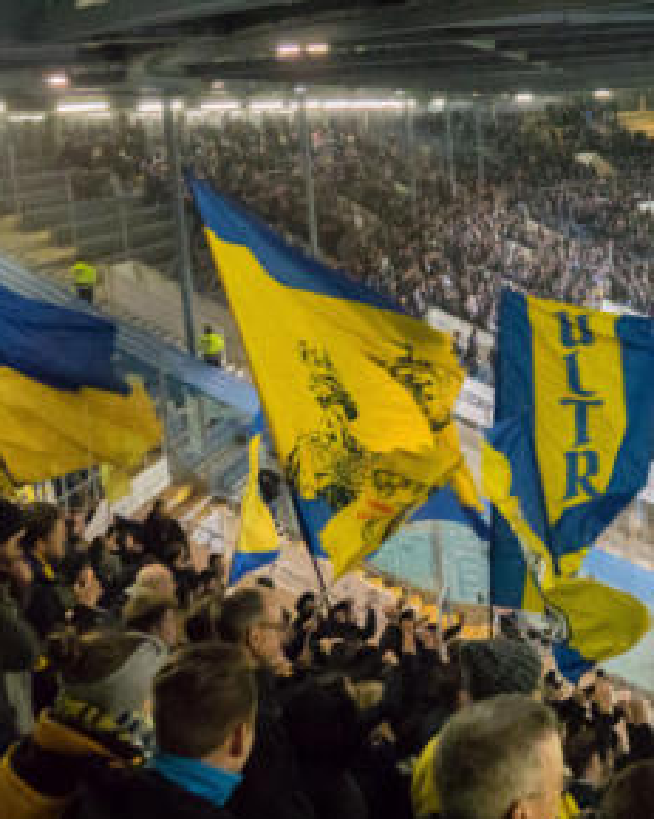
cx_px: 501
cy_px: 469
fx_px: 1573
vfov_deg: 29.1
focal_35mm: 65
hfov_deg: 23.2
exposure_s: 1/125
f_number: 3.2
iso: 6400
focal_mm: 14.65
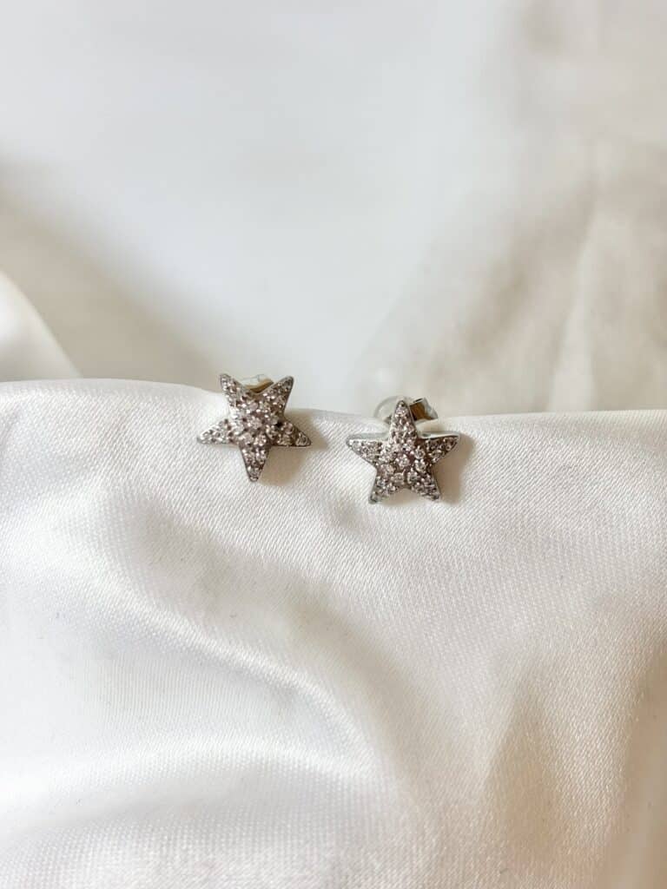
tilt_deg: -50.9
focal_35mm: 52
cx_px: 334
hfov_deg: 28.0
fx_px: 1336
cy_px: 444
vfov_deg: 36.8
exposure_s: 1/176
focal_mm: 5.96
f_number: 1.6
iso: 32
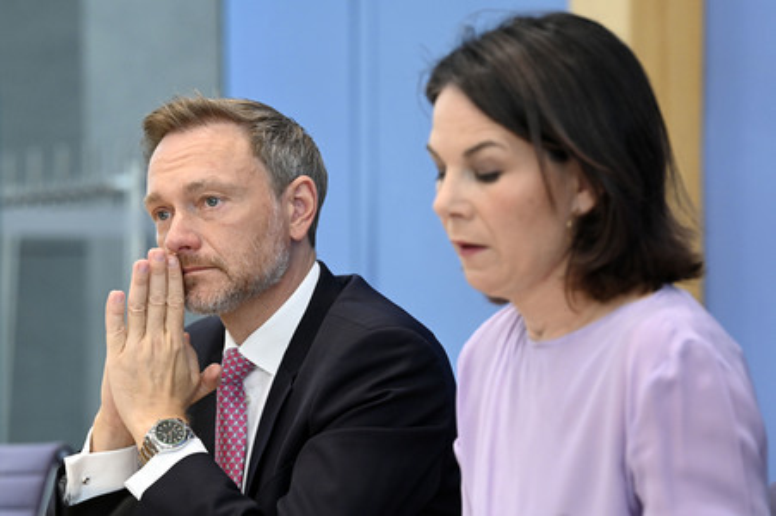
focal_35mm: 200
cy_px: 258
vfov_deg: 6.9
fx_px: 4308
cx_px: 388
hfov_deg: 10.3
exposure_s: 1/640
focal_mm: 200
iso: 5000
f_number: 6.3
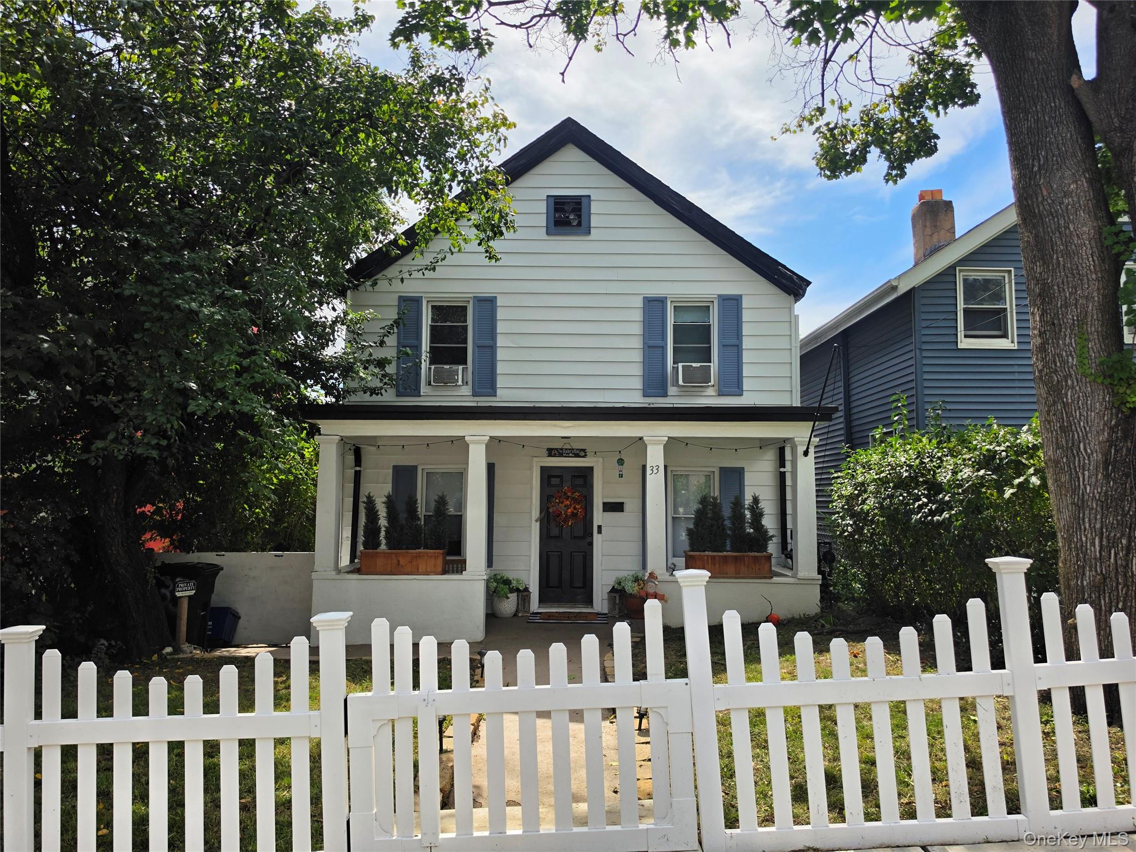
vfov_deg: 58.9
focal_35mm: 23
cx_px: 568
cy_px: 426
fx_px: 755
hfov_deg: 73.9
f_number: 1.4
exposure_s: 1/7939
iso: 50
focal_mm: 6.5
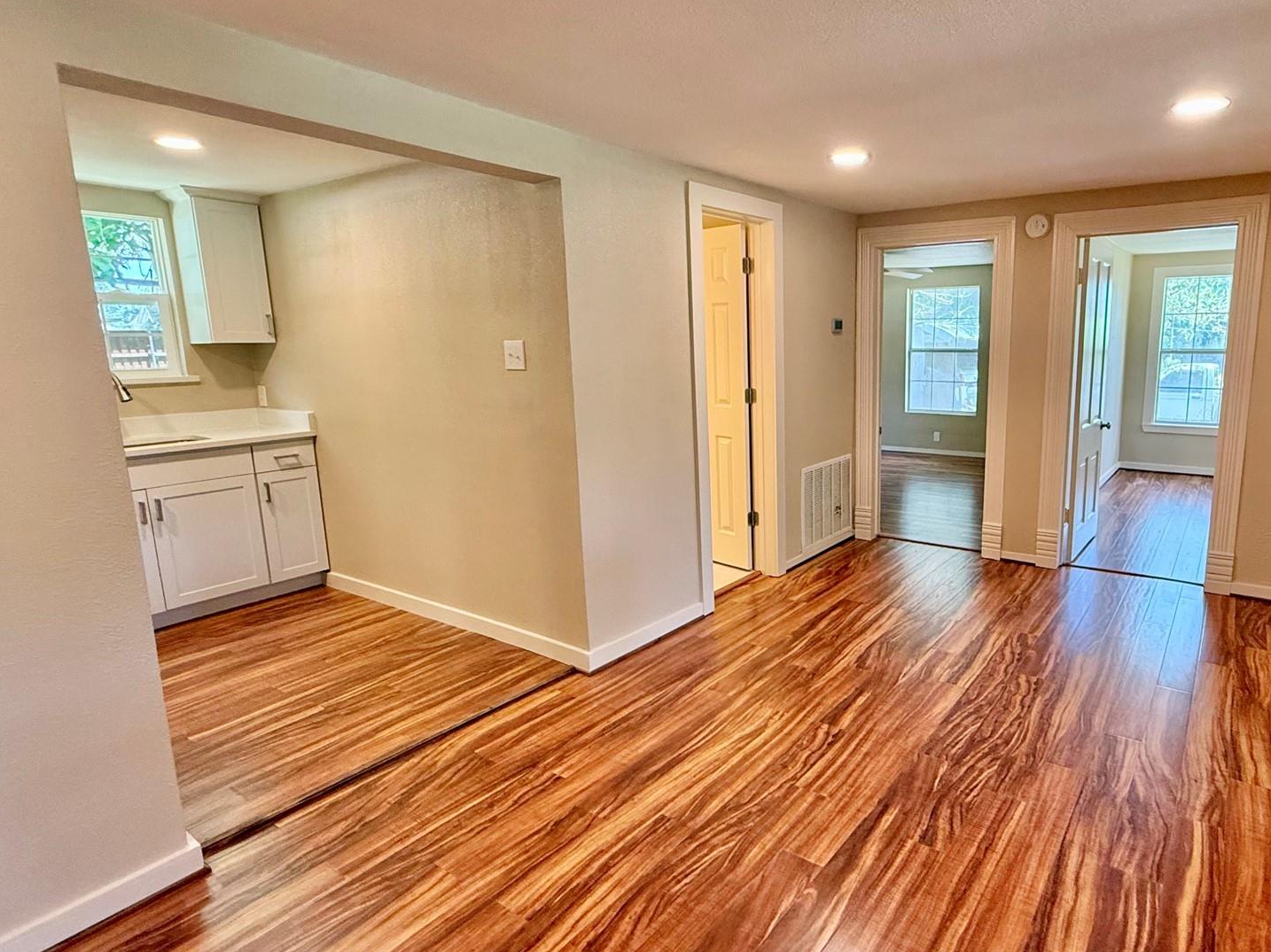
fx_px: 734
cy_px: 467
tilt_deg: -9.1
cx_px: 800
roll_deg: +0.9
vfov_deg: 65.9
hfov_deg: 80.1
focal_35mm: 20
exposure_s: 1/120
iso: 250
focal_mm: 2.22
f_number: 2.2
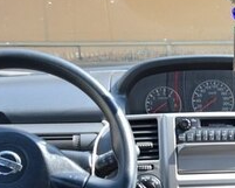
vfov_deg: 17.7
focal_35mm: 83
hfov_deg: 21.7
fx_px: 578
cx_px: 261
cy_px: 221
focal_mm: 18
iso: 250
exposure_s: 1/125
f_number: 5.6
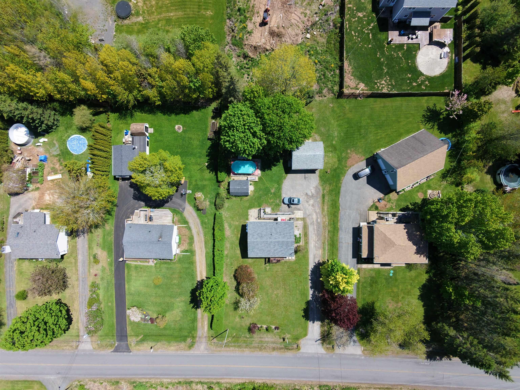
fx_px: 240
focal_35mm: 16
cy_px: 195
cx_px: 260
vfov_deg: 78.1
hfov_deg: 94.5
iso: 100
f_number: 2.2
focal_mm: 3.05
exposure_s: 1/800
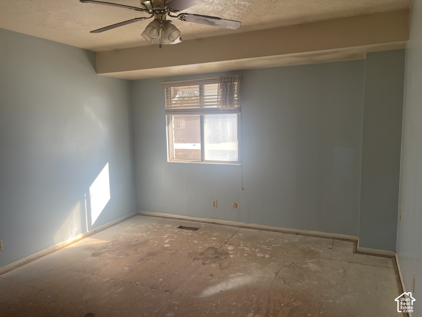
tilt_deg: -6.3
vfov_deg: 54.9
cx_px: 211
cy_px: 158
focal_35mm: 25
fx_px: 305
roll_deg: +0.8
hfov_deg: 69.4
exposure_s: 1/122
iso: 32
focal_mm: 5.1
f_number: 1.6
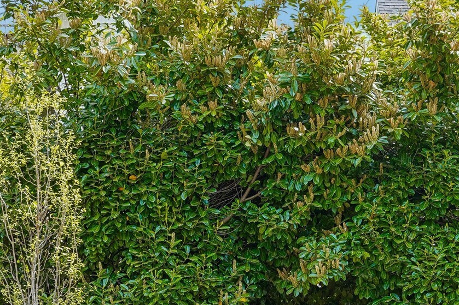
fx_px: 1083
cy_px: 285
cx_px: 297
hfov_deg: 23.8
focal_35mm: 85
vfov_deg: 15.8
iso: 400
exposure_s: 1/90
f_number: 8
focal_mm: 28
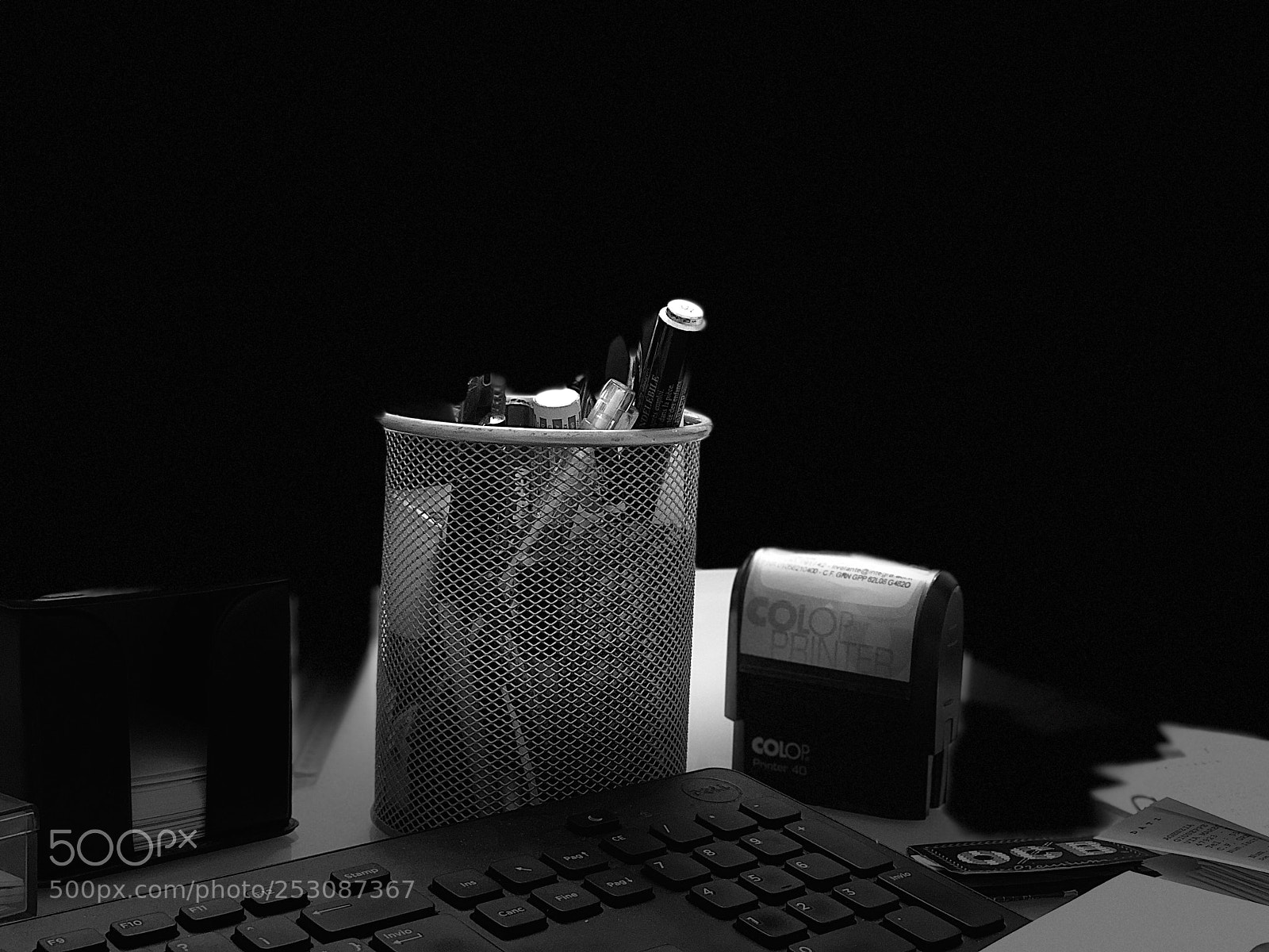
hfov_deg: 36.8
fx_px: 1906
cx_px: 634
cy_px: 476
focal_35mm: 52
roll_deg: -0.7
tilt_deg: -6.9
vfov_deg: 28.0
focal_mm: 6
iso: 160
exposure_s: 1/20
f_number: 2.4
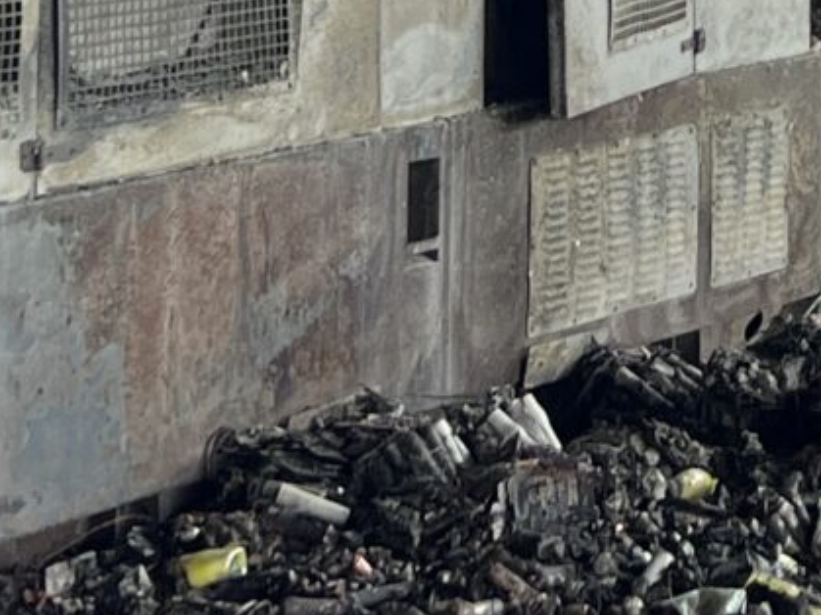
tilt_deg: +6.6
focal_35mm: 159
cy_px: -670
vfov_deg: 8.7
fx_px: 3770
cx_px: 982
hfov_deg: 12.2
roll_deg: +0.3
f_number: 1.5
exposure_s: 1/121
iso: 40
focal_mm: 5.7
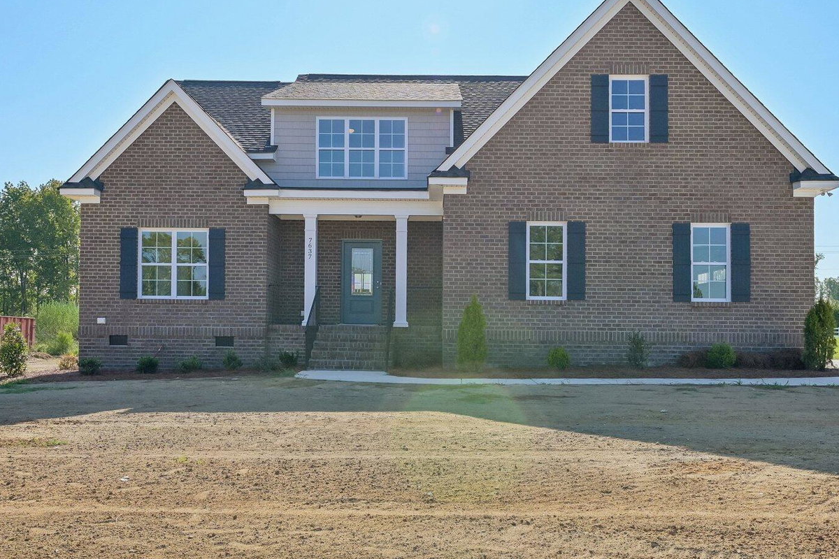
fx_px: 699
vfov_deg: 42.3
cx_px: 450
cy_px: 141
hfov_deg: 61.9
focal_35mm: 30
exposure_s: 1/640
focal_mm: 20
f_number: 9
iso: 200
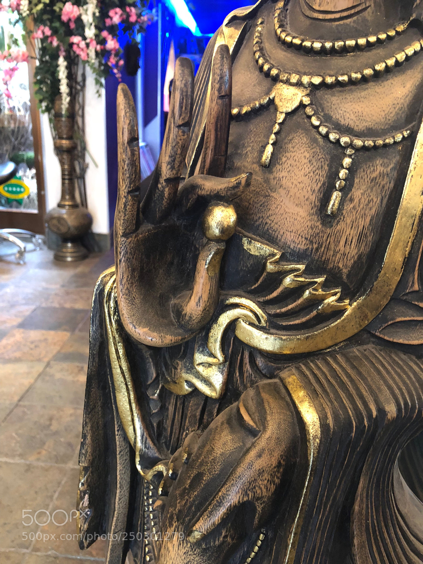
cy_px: 282
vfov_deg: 63.4
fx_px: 456
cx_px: 212
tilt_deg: -18.9
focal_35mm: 28
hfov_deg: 49.7
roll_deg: -1.7
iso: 100
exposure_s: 1/7
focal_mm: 4
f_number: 1.8
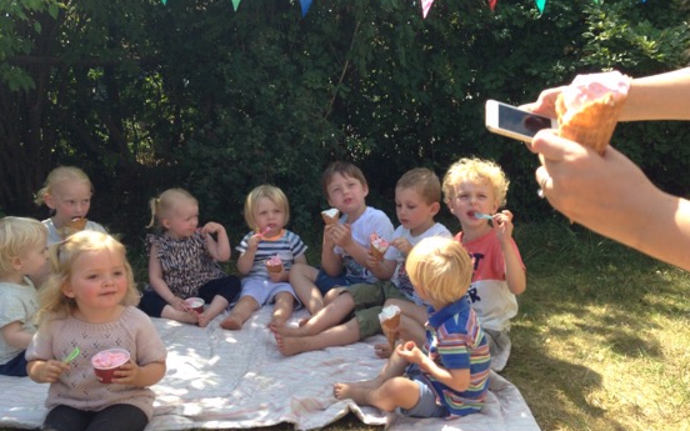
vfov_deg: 33.6
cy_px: 225
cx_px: 345
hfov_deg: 51.5
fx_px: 715
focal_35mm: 38
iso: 50
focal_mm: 4.12
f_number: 2.4
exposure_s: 1/437
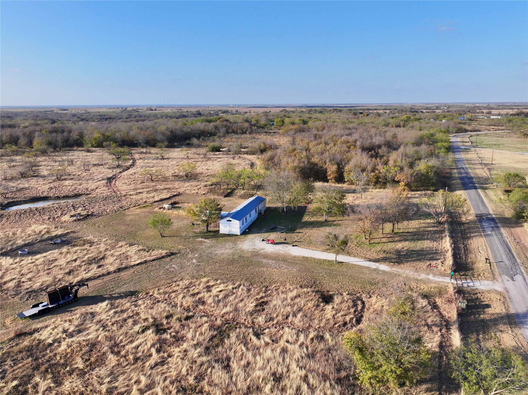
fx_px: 366
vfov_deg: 56.8
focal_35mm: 24
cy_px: 198
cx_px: 264
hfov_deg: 71.6
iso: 140
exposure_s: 1/1250
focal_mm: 12.29
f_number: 2.8
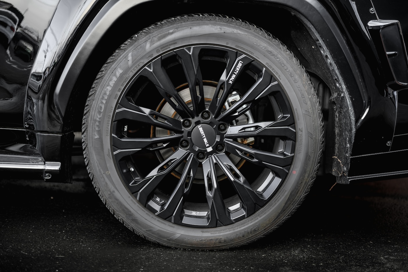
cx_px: 204
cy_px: 136
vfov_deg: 27.0
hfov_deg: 39.6
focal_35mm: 50
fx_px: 567
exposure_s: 1/200
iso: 160
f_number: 1.8
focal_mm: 50
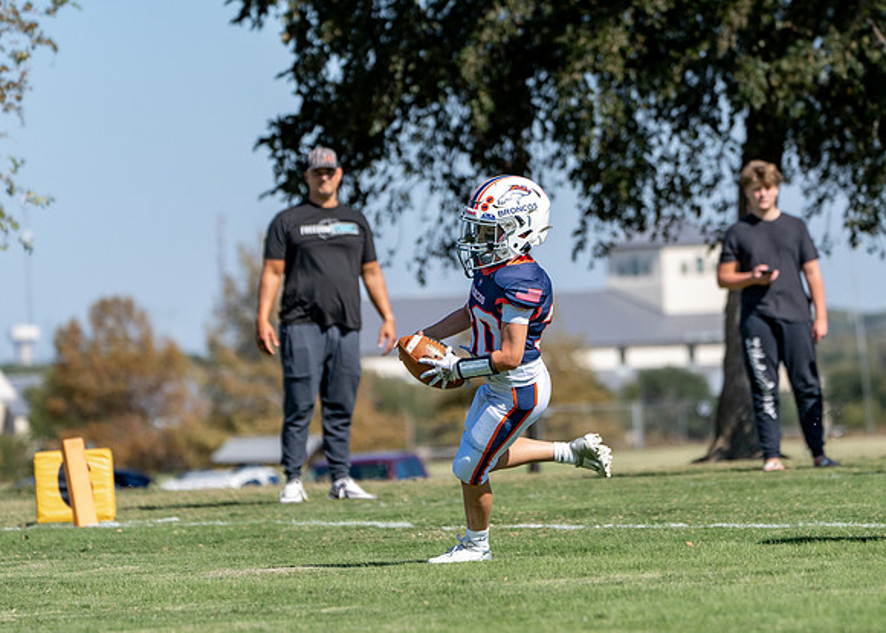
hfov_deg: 6.6
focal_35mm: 305
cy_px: 333
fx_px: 7671
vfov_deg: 4.7
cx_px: 523
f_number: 5.6
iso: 250
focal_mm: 232
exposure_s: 1/1600
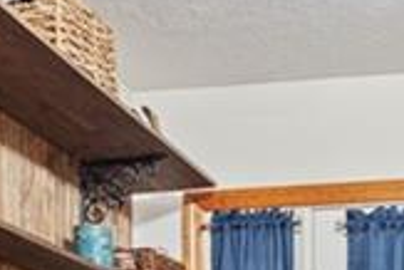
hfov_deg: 20.8
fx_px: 1056
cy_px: 495
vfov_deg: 13.1
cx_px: 426
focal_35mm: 94
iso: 2000
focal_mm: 15
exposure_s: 1/30
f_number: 2.8
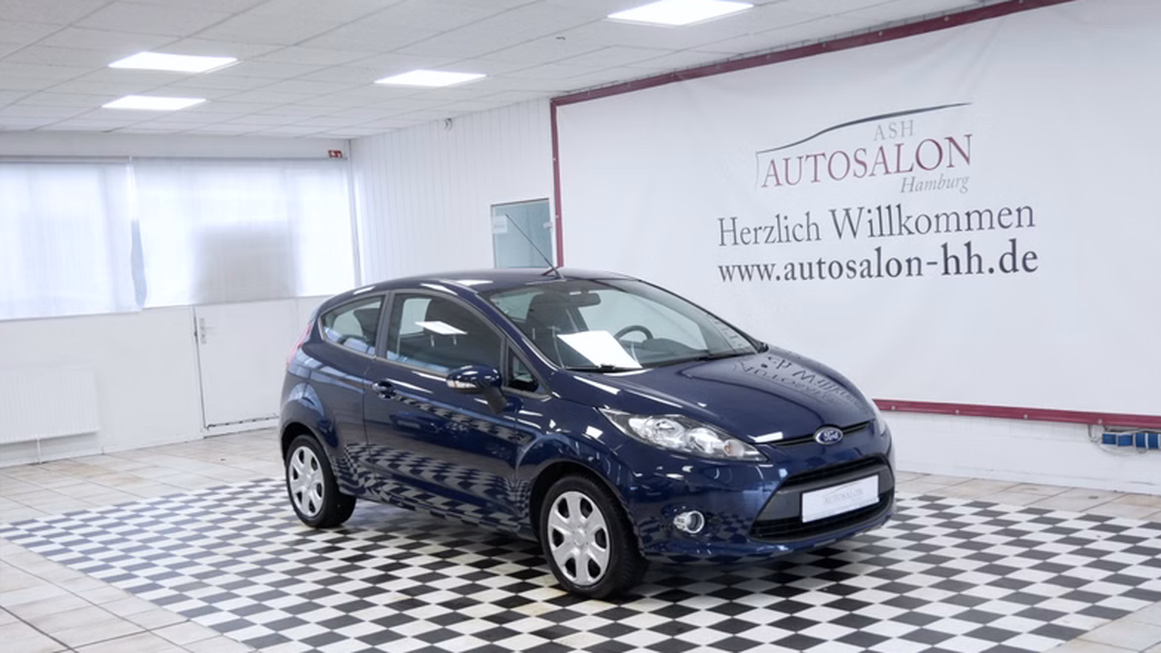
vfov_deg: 29.6
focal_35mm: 40
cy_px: 392
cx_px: 591
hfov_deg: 50.5
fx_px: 1231
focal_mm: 18
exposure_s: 1/60
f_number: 3.9
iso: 800
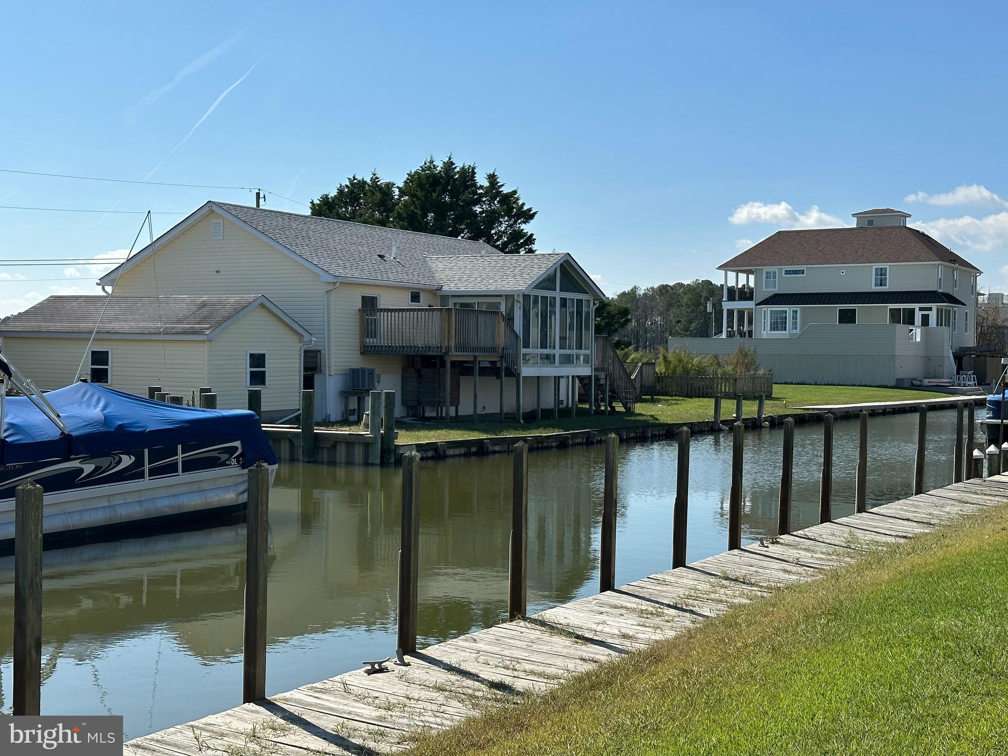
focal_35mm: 48
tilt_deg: -1.6
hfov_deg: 39.7
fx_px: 1398
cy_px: 378
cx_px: 504
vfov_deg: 30.3
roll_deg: -0.6
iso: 64
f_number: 1.78
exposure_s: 1/5263
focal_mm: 6.86
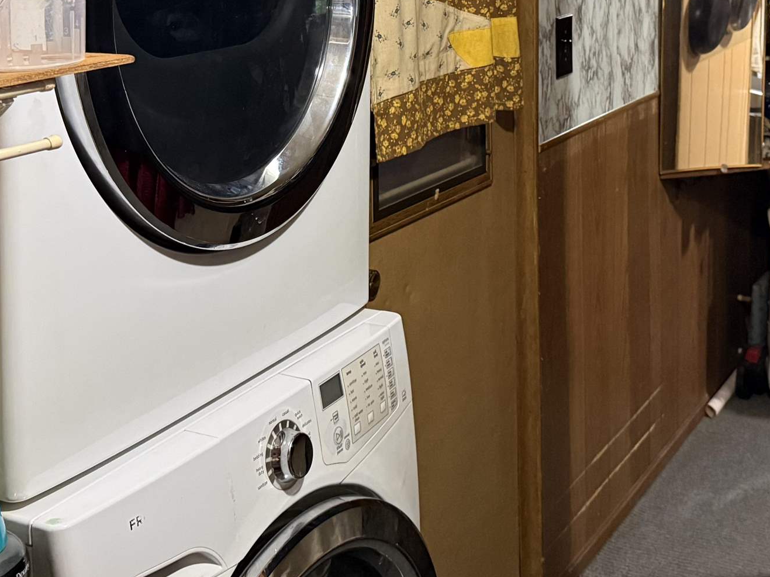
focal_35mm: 56
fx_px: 1245
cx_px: 429
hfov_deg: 34.3
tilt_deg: -4.4
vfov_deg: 24.9
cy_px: 4
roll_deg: +1.3
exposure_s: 1/60
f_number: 1.78
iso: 640
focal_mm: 6.76
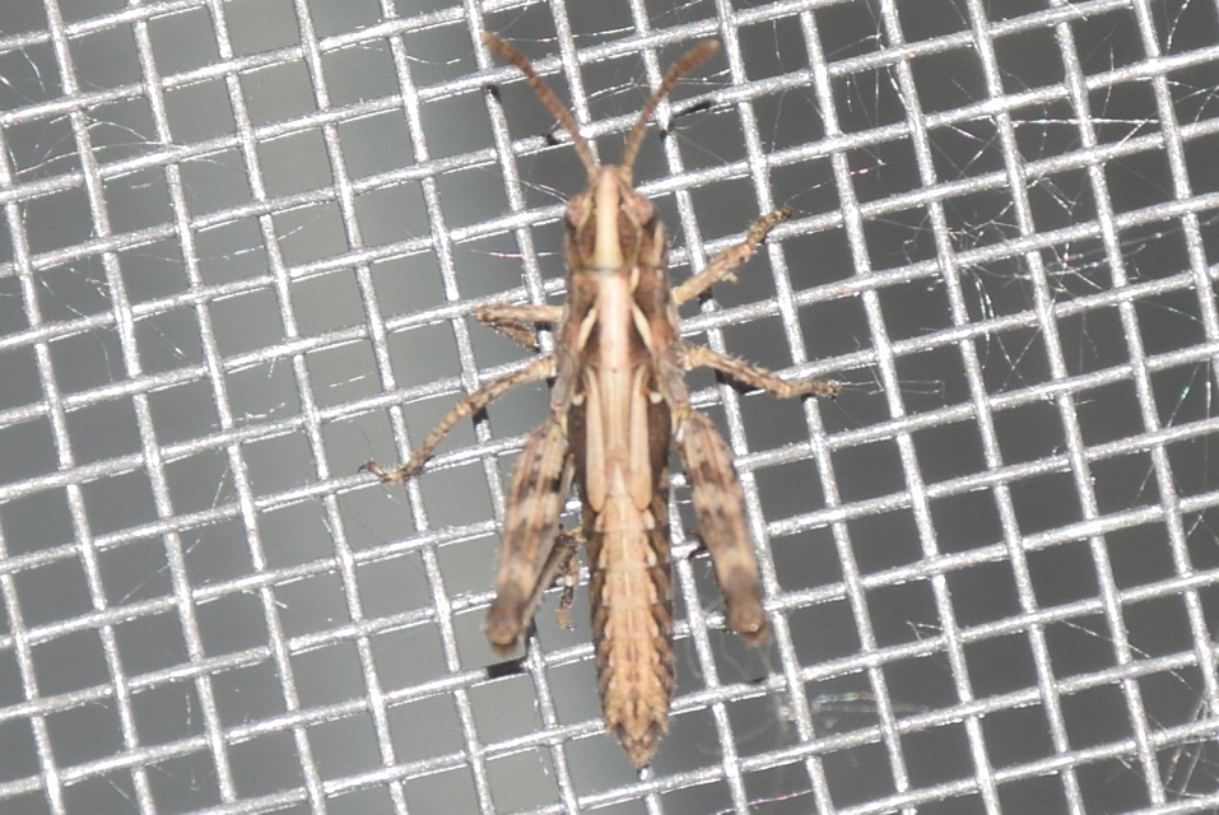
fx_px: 7117
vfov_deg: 6.6
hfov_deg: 9.8
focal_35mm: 210
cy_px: 408
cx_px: 610
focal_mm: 140
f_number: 11
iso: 100
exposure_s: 1/160
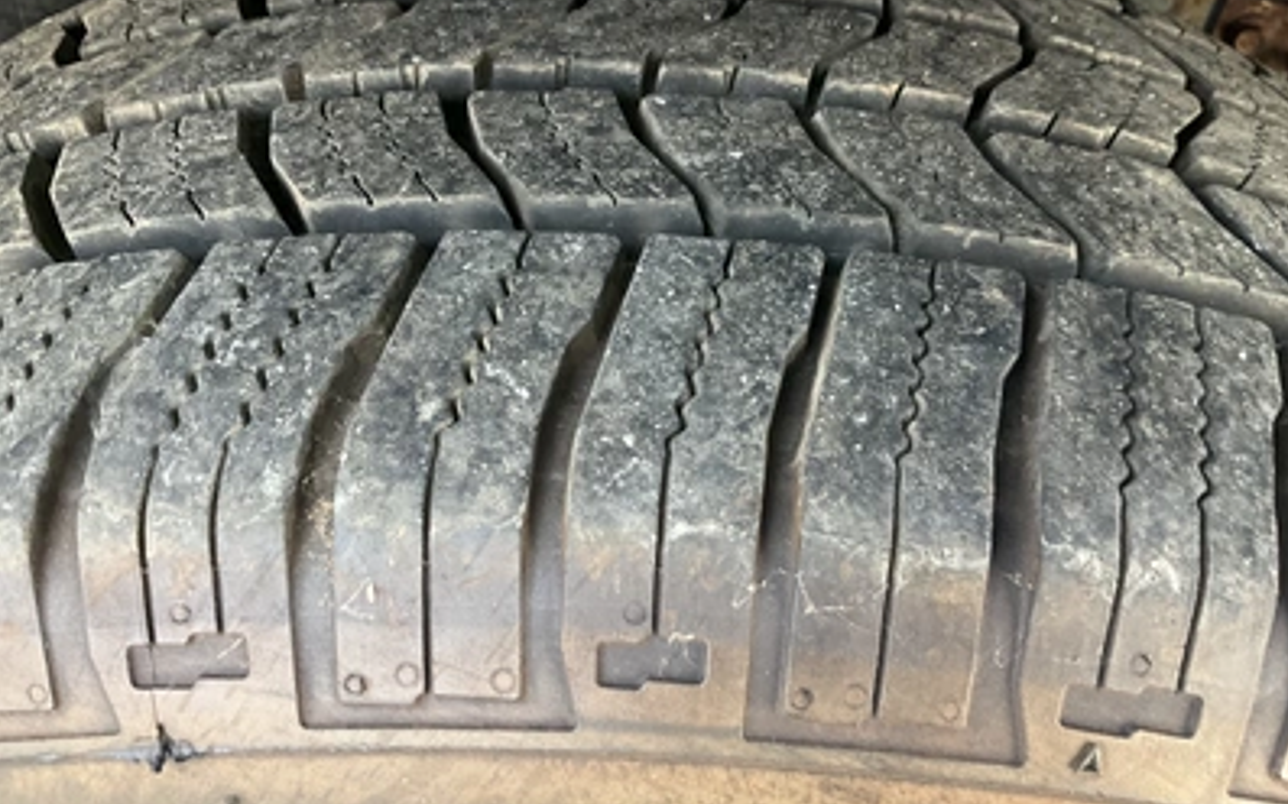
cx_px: 646
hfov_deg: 61.2
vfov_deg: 40.6
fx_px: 1088
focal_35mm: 31
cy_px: 408
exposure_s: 1/60
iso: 80
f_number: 1.8
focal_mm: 3
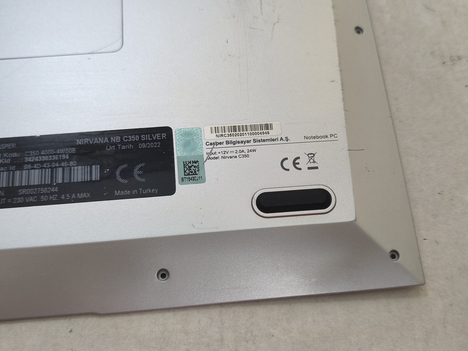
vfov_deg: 38.7
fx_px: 500
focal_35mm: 37
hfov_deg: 50.1
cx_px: 232
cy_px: 172
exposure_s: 1/50
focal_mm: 6.57
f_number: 1.6
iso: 250
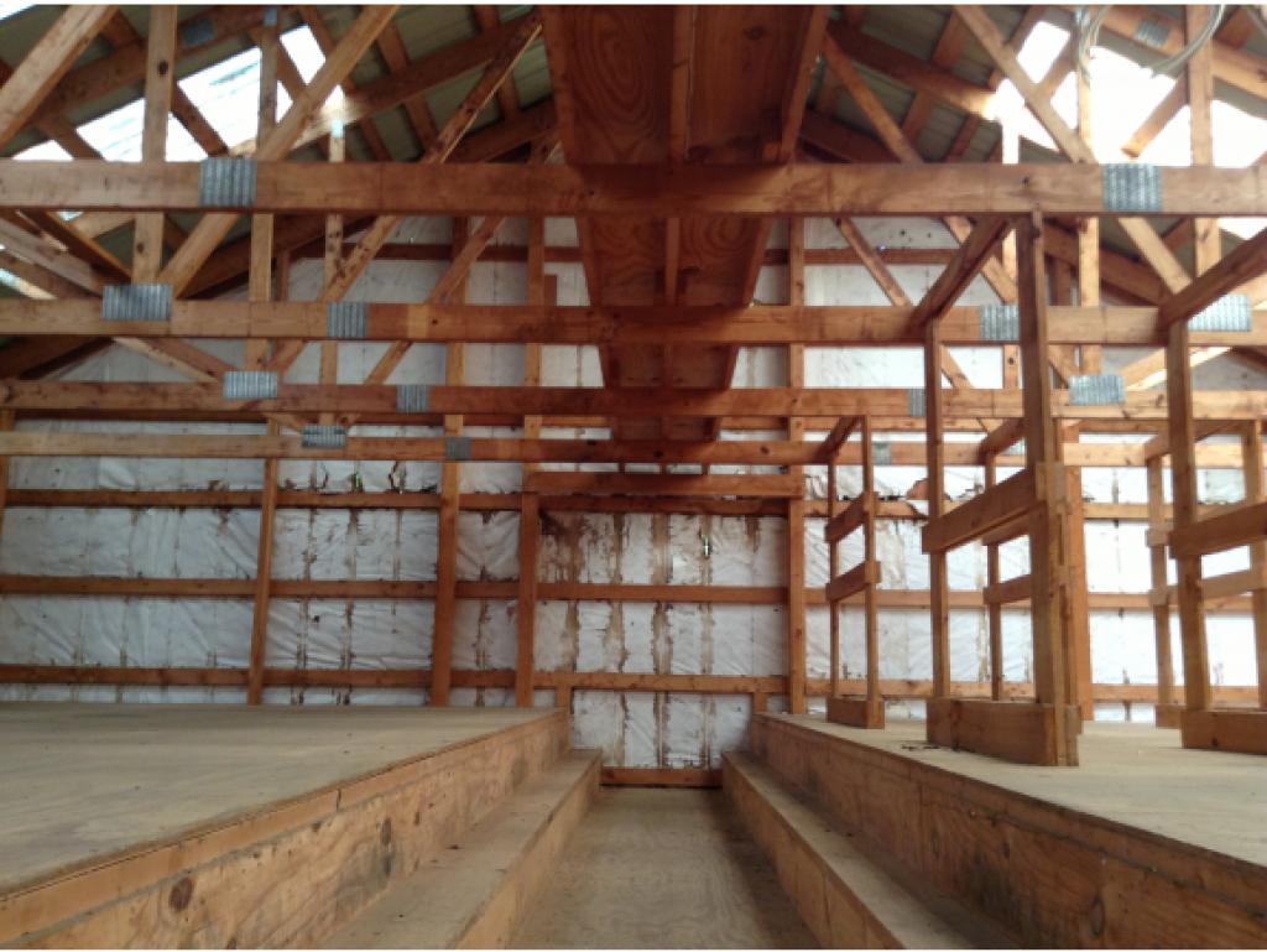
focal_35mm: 33
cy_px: 476
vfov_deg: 43.0
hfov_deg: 55.3
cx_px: 634
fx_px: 1208
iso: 64
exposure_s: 1/24
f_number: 2.4
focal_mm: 3.3
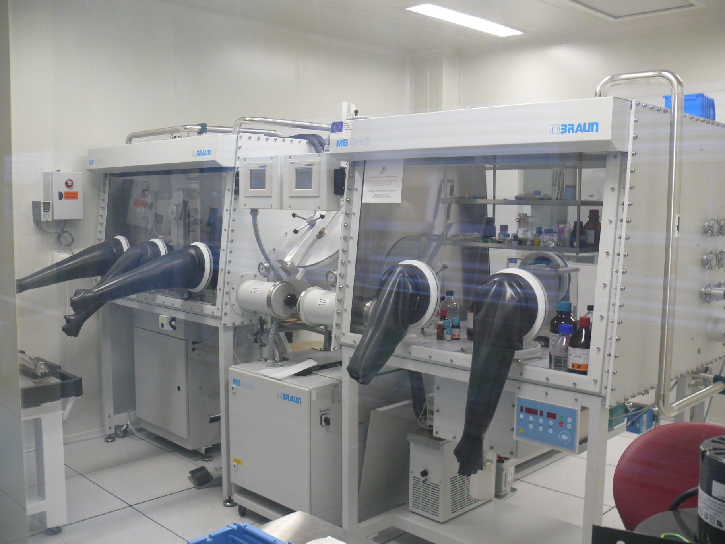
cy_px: 272
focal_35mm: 35
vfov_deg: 40.7
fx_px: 733
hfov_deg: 52.6
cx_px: 362
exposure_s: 1/30
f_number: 2.8
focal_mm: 7.4
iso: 200
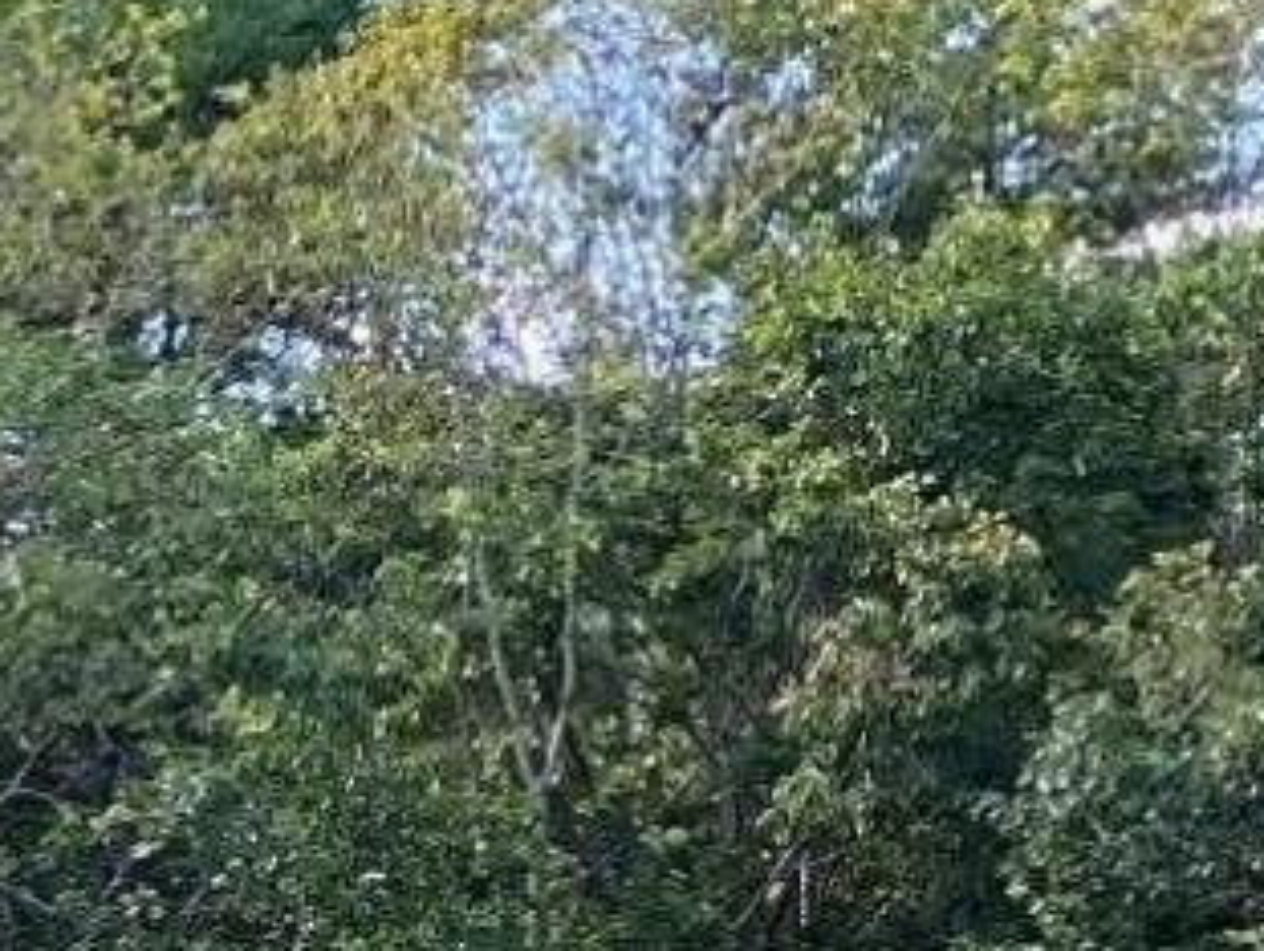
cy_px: 2451
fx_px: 12210
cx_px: -1670
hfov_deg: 5.7
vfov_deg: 4.3
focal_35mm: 334
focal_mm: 6
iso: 20
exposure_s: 1/130
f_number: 2
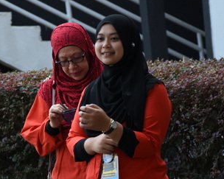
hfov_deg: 5.8
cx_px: 69
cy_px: 113
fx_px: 2200
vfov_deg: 4.7
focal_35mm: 332
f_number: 5.6
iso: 160
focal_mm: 112
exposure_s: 1/100
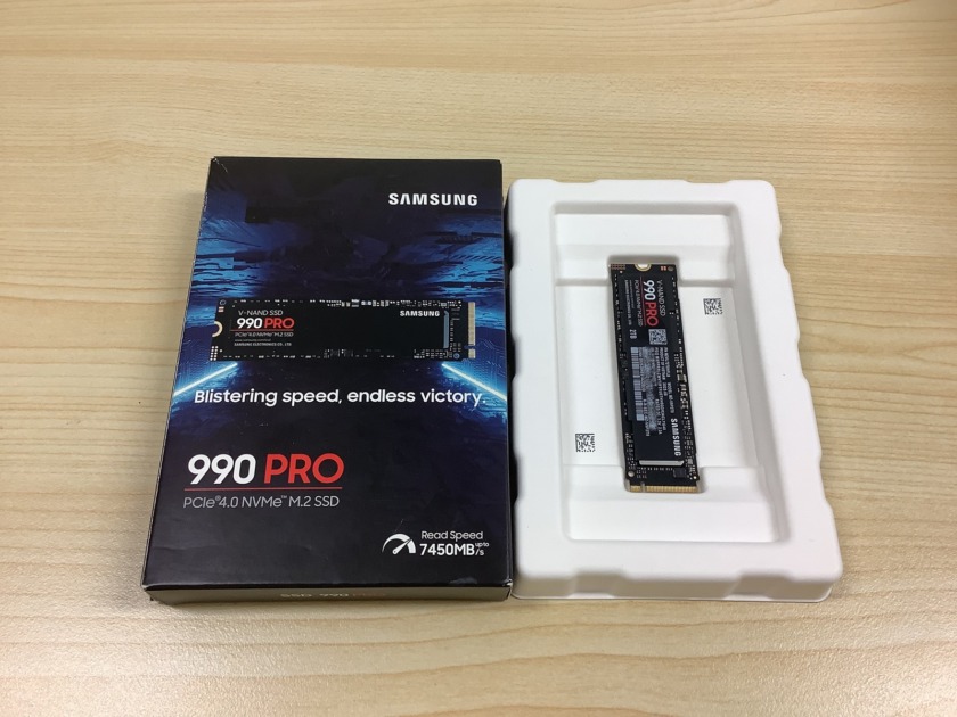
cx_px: 478
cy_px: 358
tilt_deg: -63.9
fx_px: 857
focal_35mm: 31
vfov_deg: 45.4
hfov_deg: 58.4
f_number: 2.4
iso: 50
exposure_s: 1/50
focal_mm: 3.3
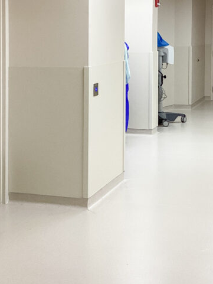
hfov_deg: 22.3
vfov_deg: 29.4
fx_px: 541
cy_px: 137
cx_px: 101
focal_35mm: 66
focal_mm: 3.3
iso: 80
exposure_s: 1/60
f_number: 2.4
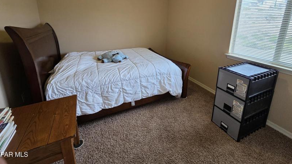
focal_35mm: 15
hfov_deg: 103.0
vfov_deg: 67.7
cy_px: 49
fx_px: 116
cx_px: 145
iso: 200
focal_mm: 2.2
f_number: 2.2
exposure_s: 1/120
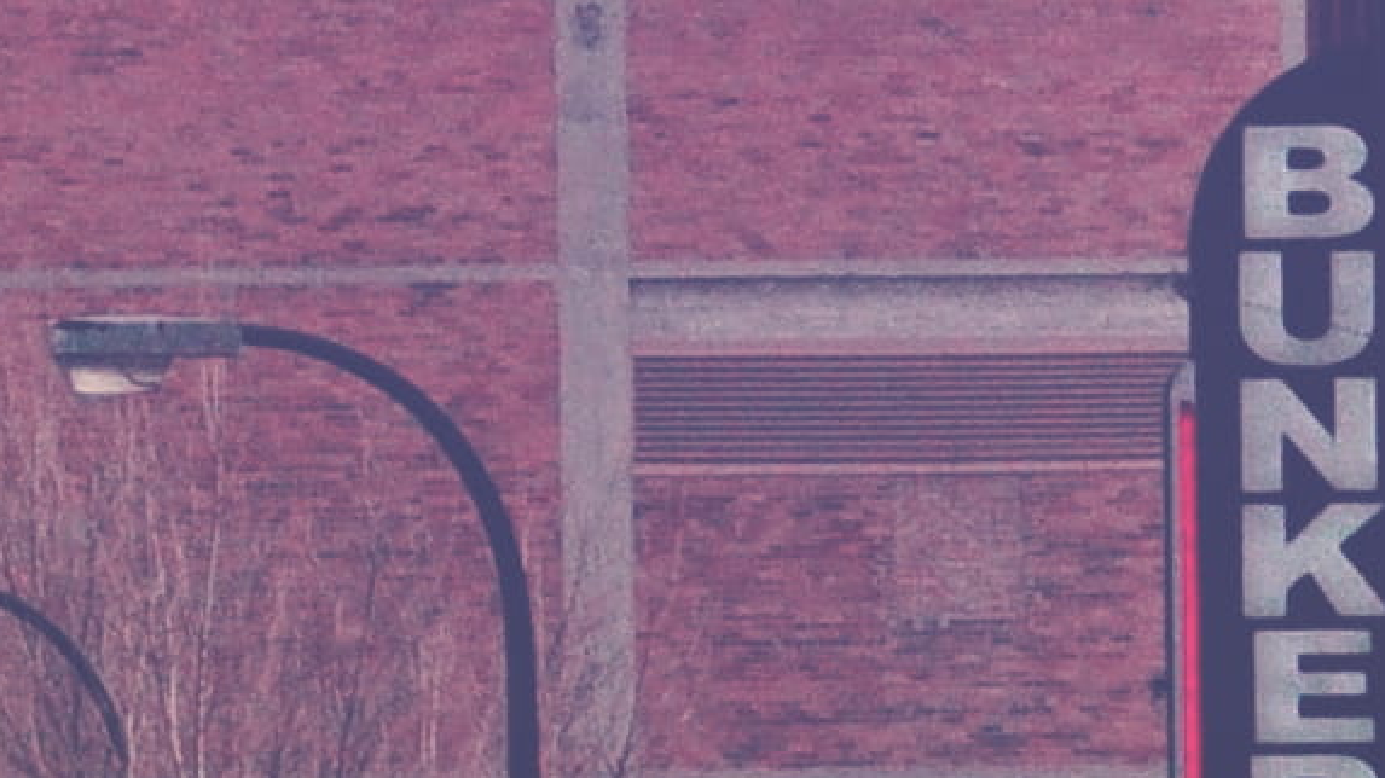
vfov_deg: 1.4
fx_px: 31062
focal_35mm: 846
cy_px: 790
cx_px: -1868
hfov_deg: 2.5
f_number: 4.5
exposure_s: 1/3200
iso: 1250
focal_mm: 72
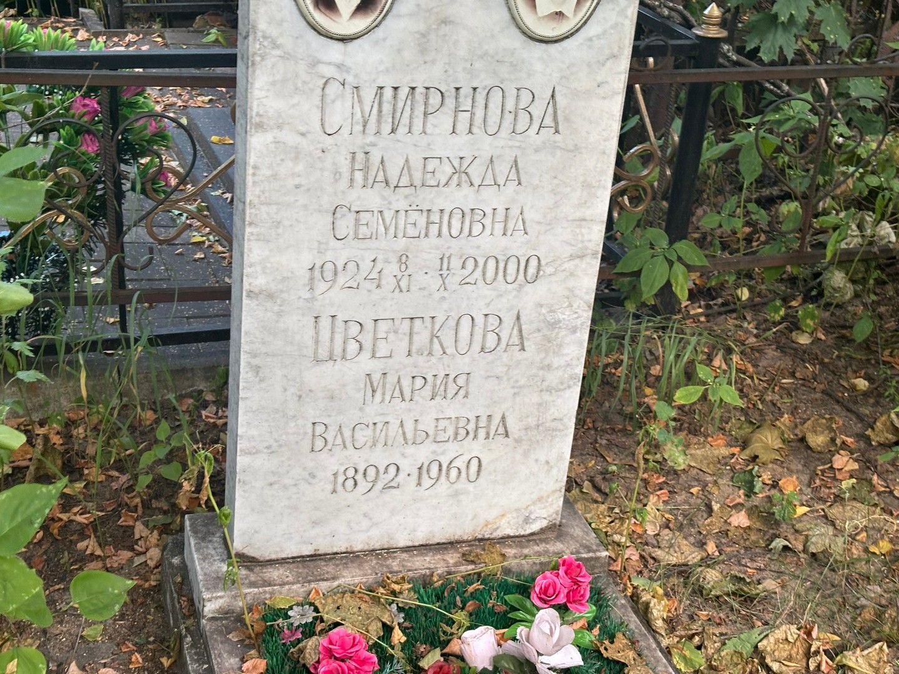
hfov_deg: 36.8
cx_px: 450
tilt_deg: -25.8
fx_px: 1350
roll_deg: -4.2
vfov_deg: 28.0
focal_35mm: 52
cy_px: 337
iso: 50
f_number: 1.6
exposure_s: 1/104
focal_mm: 5.96
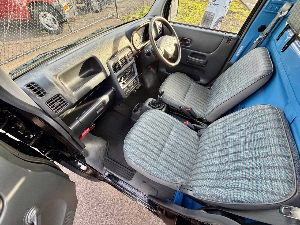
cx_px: 150
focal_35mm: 14
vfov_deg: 85.7
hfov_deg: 102.1
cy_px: 112
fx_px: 121
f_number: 2.2
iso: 125
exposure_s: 1/121
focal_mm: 2.22
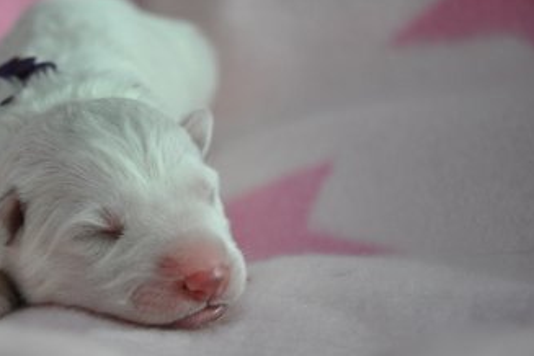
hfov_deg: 13.3
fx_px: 2284
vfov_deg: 8.9
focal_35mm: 154
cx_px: 150
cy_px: 176
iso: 800
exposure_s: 1/125
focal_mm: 70
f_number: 4.5
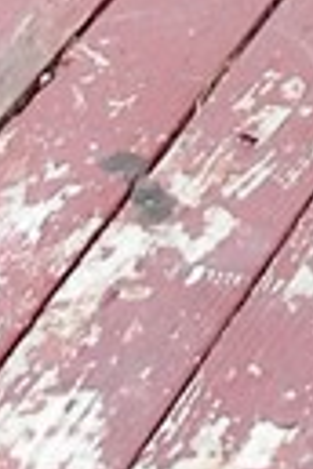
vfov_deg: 6.6
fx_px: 3886
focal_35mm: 298
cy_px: -571
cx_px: 451
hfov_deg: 4.6
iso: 50
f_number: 2.8
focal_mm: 6
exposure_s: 1/60
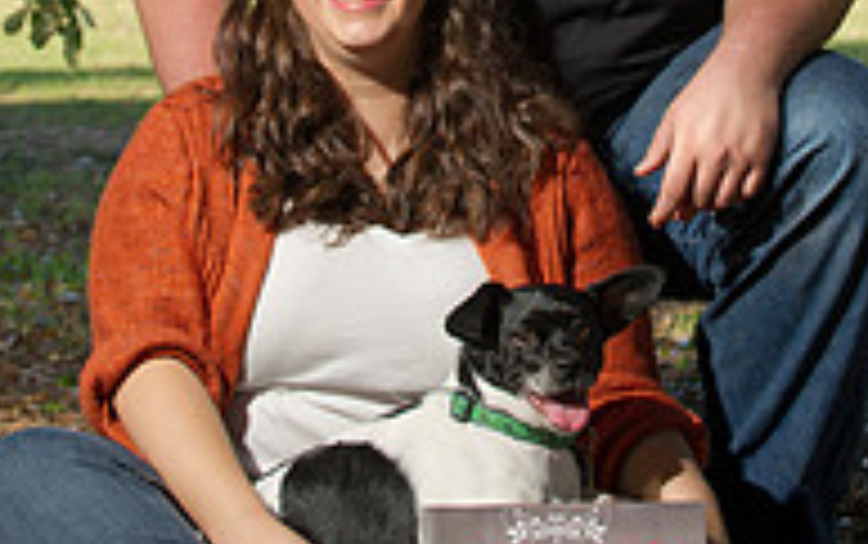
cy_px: -153
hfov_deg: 12.6
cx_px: 524
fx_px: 3930
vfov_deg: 7.8
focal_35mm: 166
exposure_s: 1/200
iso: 320
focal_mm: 70
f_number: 5.6
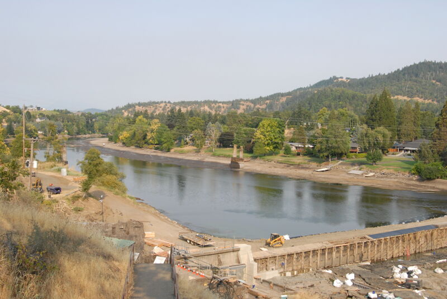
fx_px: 522
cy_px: 150
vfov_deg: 32.0
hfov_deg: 46.4
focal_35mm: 42
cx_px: 224
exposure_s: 1/160
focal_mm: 28
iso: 250
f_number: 11
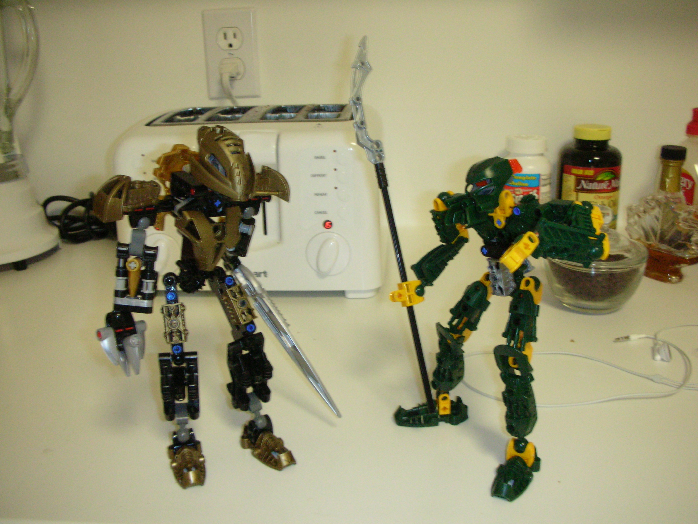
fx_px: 706
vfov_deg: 40.7
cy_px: 262
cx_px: 349
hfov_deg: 52.6
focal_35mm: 35
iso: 200
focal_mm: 5.8
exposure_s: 1/15.5
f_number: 3
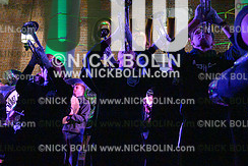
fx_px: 393
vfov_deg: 23.4
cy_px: 30
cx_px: 116
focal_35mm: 57
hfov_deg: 35.0
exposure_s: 1/500
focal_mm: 24
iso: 12800
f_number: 4
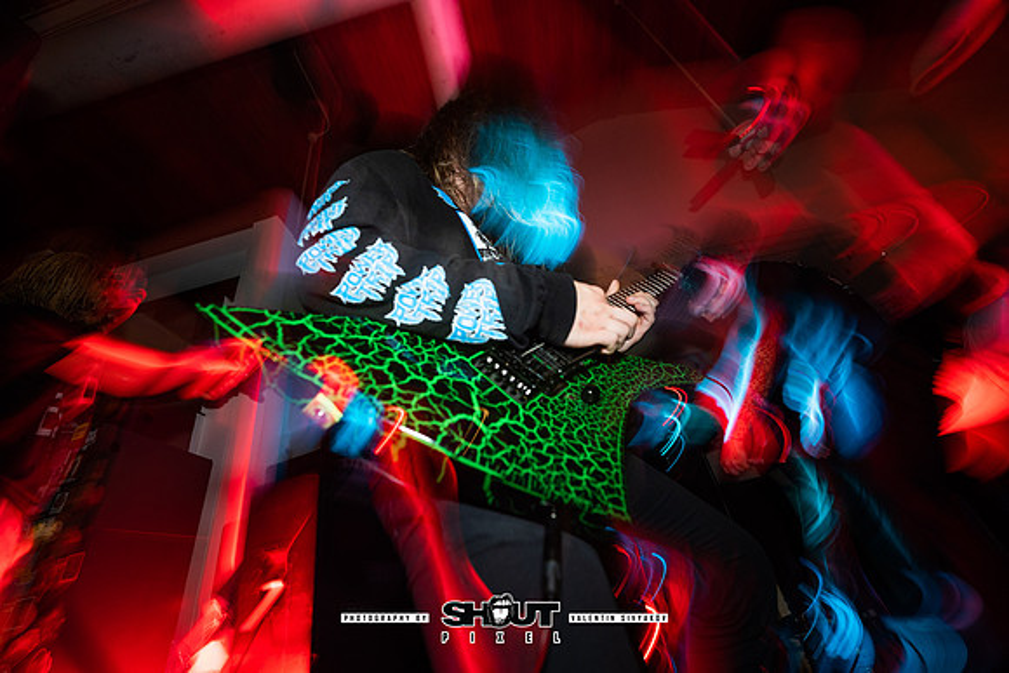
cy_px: 336
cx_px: 504
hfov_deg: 104.2
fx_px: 392
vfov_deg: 81.2
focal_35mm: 14
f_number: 2.8
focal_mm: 14
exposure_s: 1/13
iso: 800
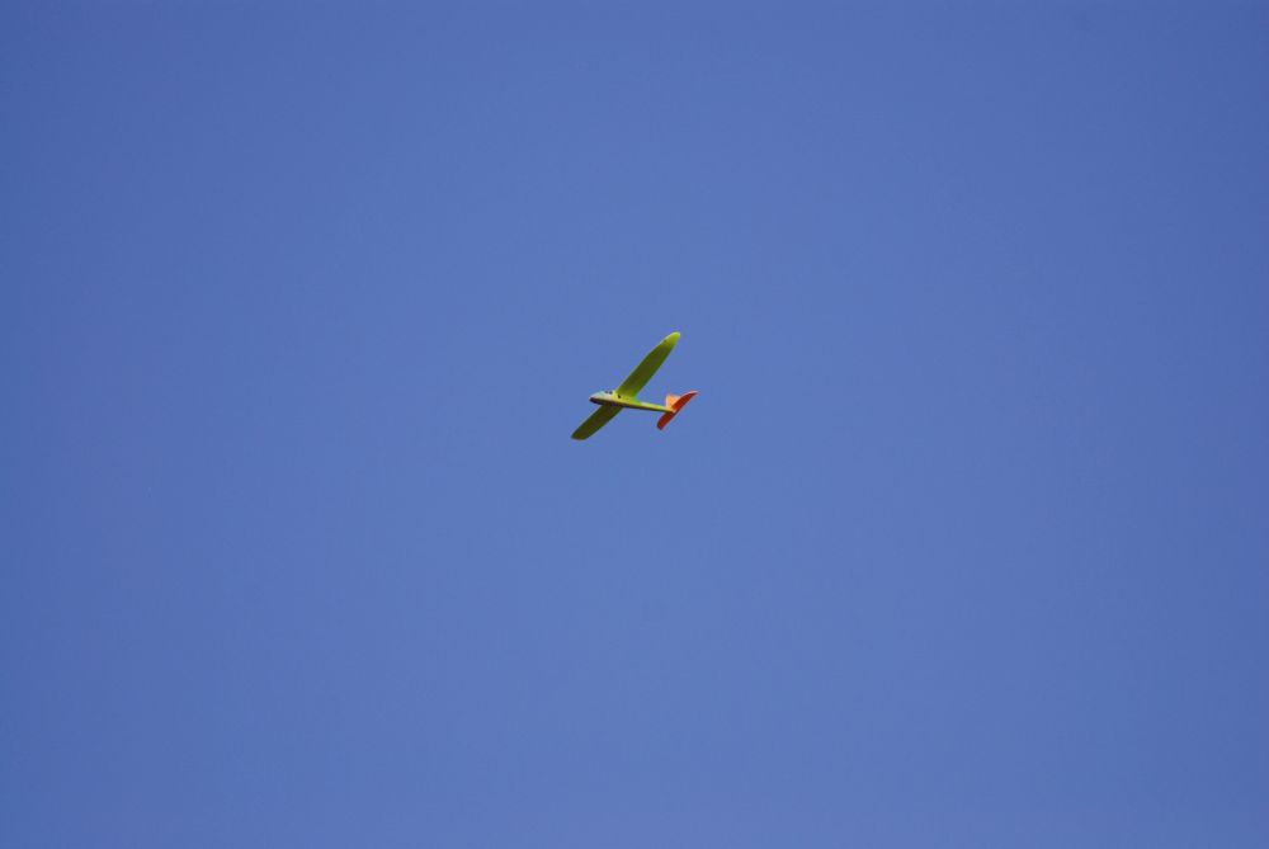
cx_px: 634
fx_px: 15878
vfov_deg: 3.1
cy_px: 424
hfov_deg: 4.6
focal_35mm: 450
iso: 200
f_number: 5.6
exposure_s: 1/1000
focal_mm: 300
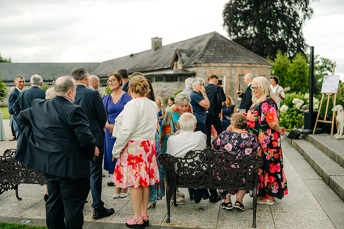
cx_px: 172
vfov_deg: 37.9
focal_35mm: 35
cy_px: 114
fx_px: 335
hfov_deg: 54.4
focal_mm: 35
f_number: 1.4
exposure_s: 1/800
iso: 100
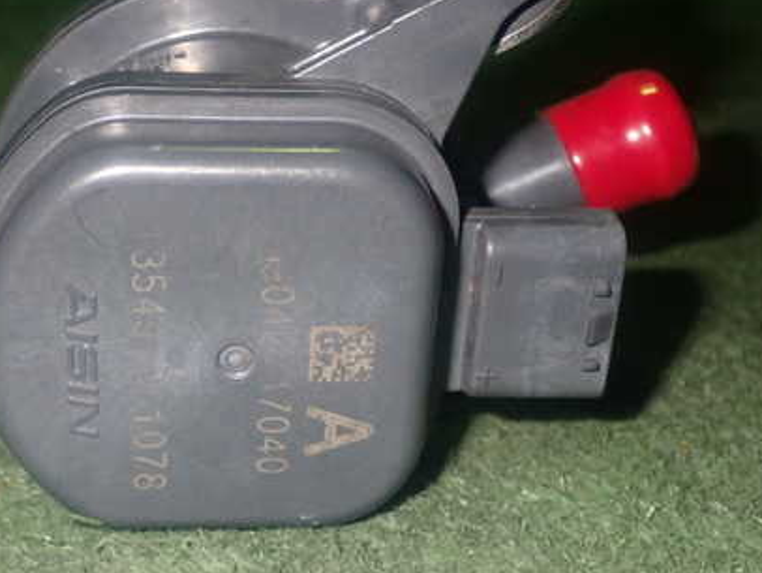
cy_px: 248
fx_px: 1432
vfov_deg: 22.6
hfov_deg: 29.7
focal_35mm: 65
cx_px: 272
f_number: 9
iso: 640
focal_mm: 7.84
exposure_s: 1/40
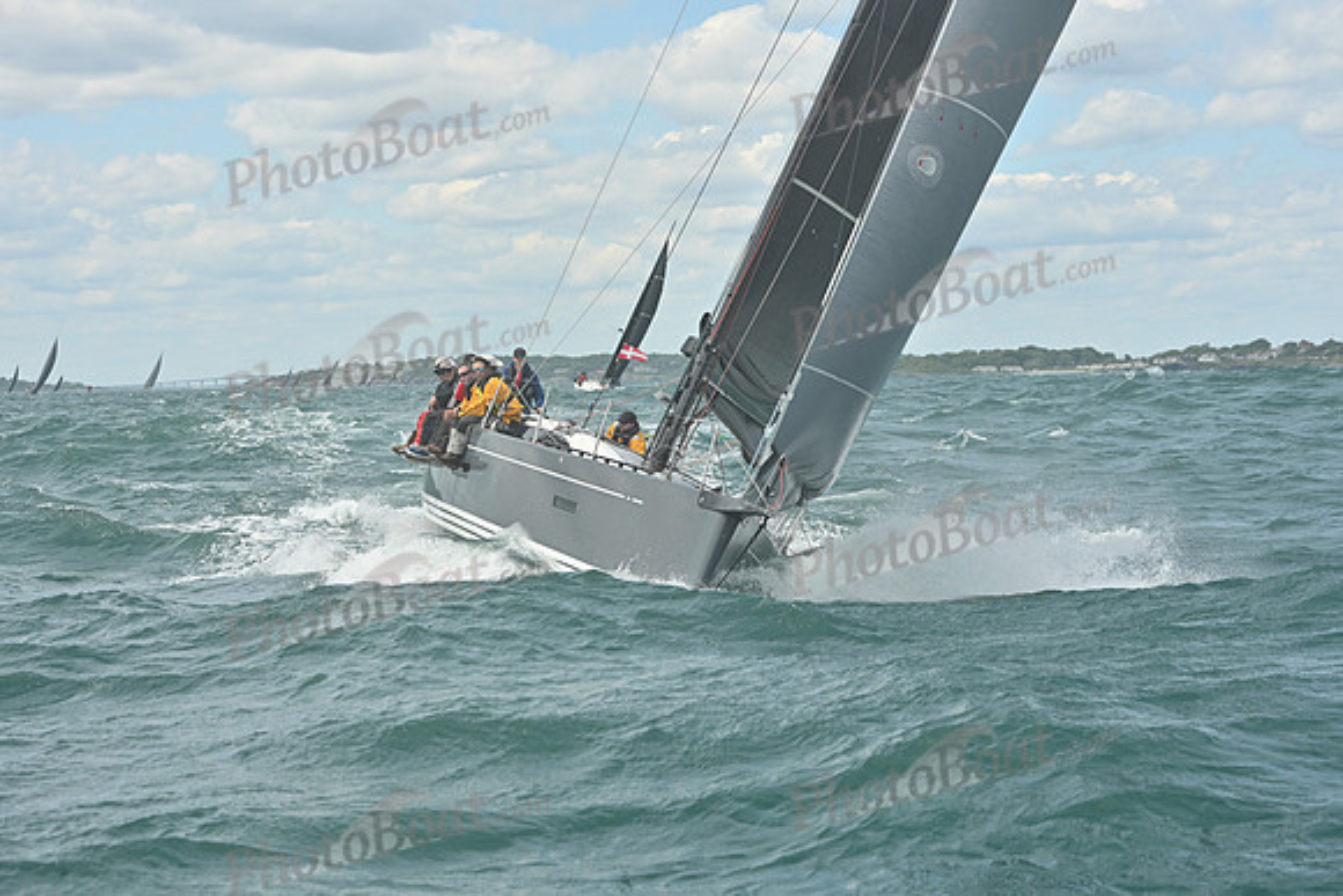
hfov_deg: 23.9
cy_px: 448
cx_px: 672
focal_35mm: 85
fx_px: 3172
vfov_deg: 16.1
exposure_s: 1/1250
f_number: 9
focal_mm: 85
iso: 320
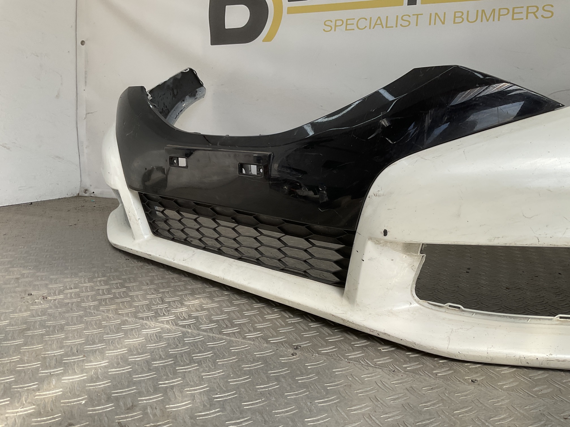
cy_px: 214
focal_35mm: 29
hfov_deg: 61.7
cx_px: 285
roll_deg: +0.3
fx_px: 478
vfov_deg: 48.2
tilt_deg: -11.8
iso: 16
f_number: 1.8
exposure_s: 1/691
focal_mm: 3
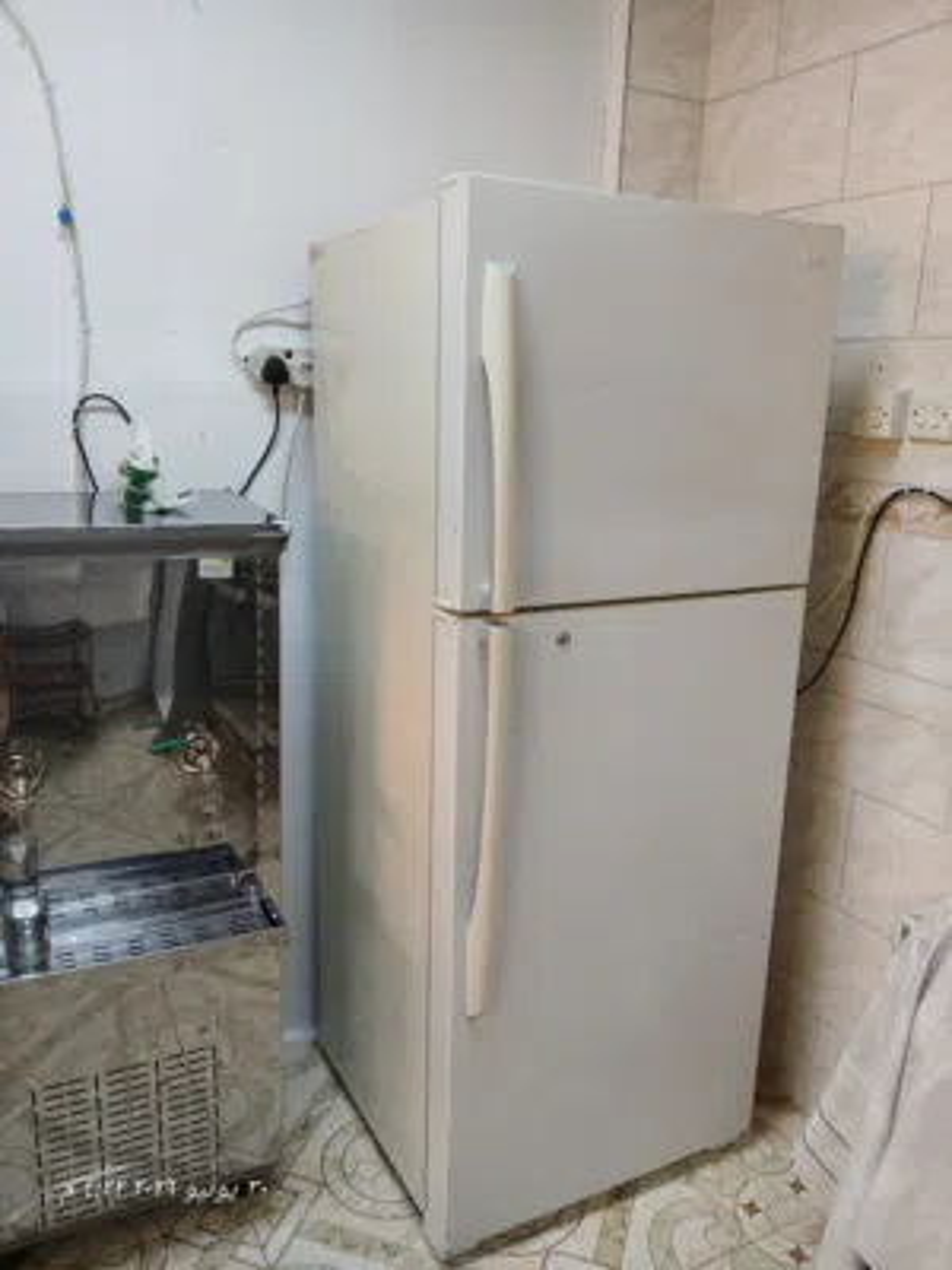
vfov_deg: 67.3
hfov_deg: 53.1
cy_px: 635
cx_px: 476
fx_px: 953
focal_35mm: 26
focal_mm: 3.98
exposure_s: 1/50
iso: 160
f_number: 1.8
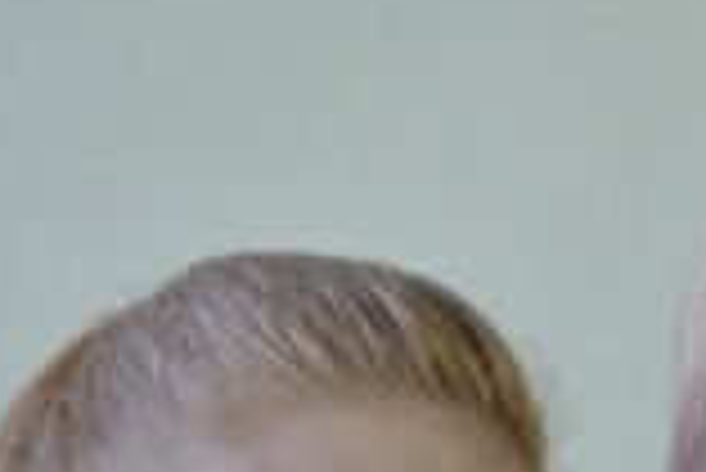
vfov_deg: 9.0
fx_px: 2925
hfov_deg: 13.5
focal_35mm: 149
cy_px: 679
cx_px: 746
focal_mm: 30
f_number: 4.5
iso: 400
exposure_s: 1/40
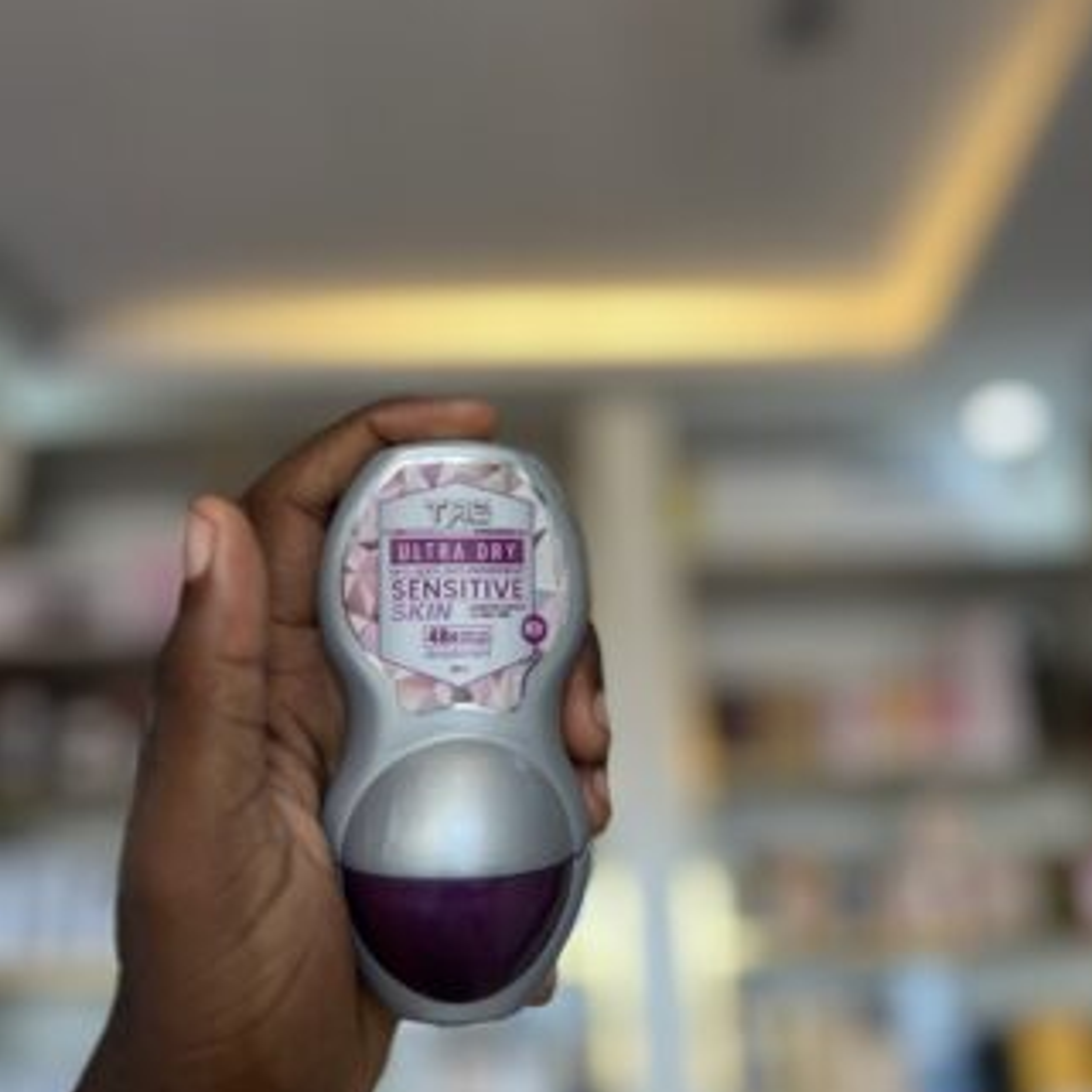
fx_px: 1106
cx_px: 549
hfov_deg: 52.5
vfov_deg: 52.5
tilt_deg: +23.3
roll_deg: +2.0
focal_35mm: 31
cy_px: 541
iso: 32
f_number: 1.5
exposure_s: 1/113
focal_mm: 5.7
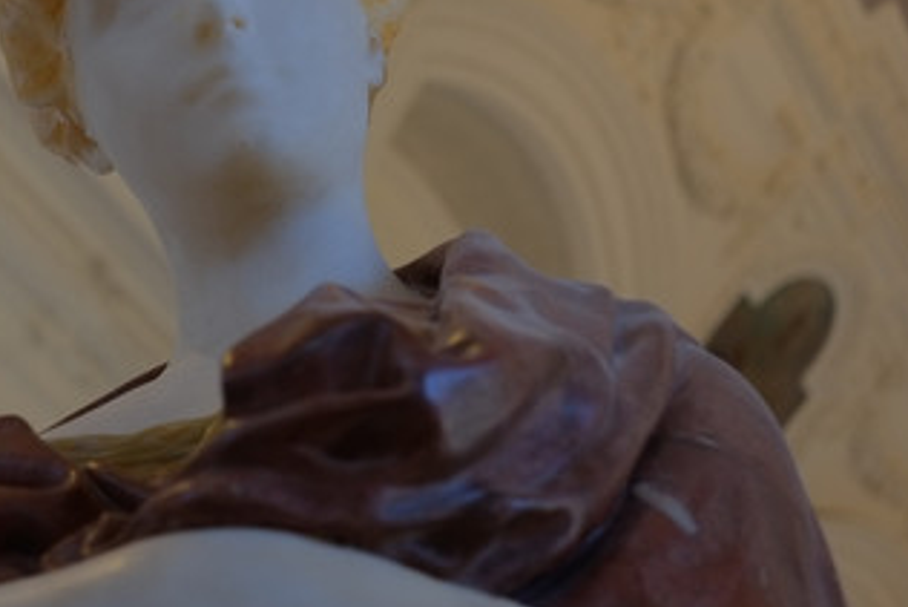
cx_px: 236
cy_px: 122
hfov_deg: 24.2
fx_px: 2094
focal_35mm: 83
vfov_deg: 16.4
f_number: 2.8
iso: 200
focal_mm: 27
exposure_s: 1/200
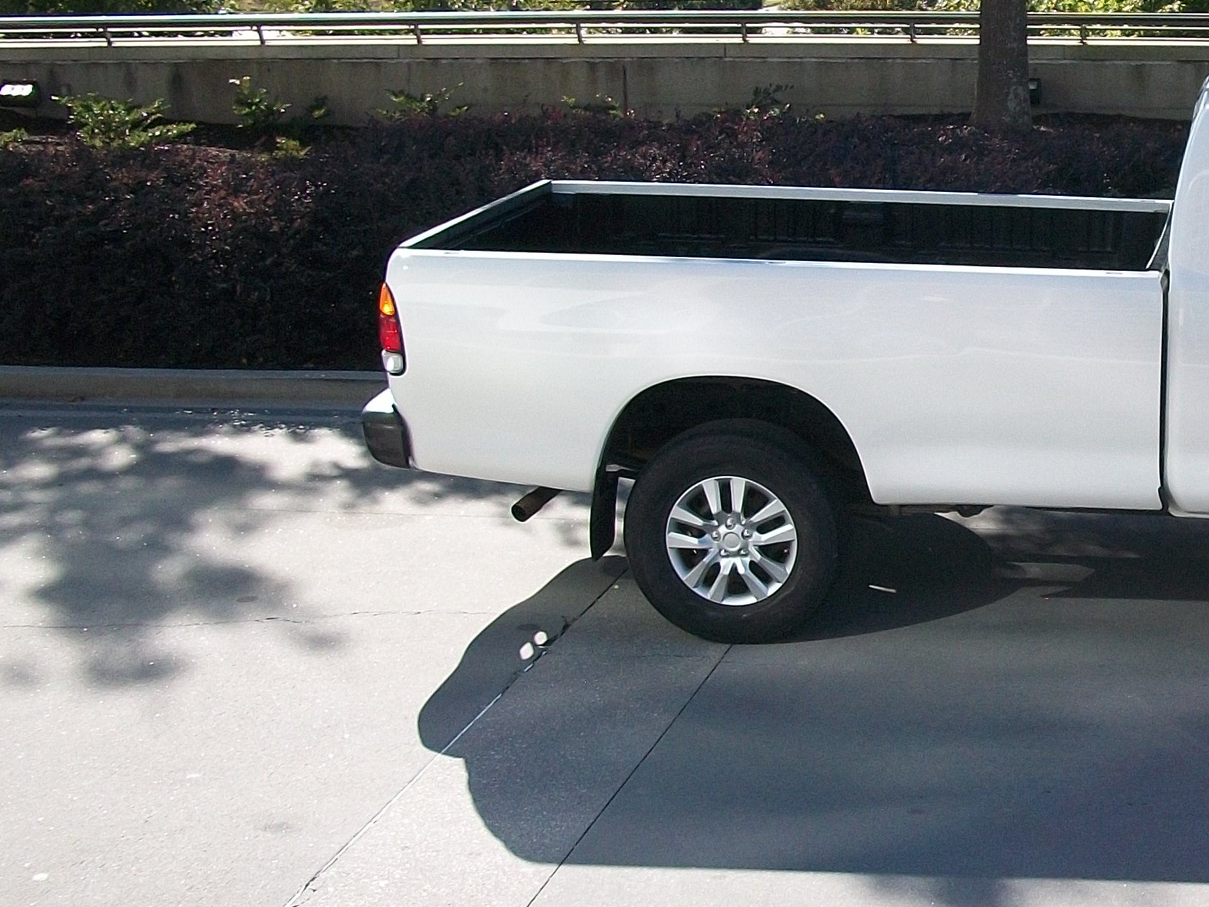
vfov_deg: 24.0
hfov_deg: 30.2
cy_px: 386
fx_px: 2131
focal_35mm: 61
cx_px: 1103
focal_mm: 5.7
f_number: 2.9
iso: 80
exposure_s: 1/800
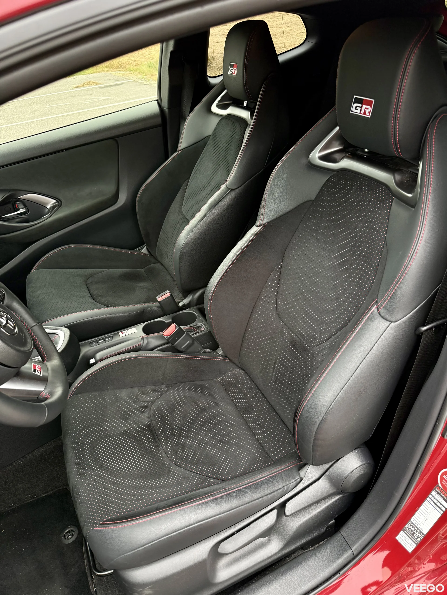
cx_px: 224
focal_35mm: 24
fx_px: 413
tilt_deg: -34.7
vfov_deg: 71.6
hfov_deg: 56.8
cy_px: 298
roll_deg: +7.5
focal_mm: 6.76
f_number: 1.78
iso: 200
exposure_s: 1/139
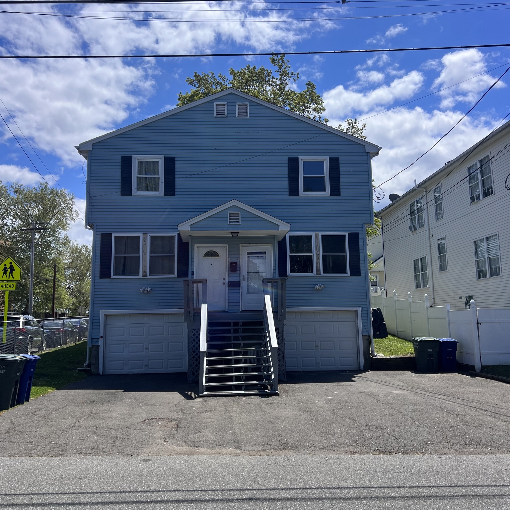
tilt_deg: +10.4
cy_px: 238
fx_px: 517
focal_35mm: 31
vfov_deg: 52.5
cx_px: 253
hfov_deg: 52.5
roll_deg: +0.0
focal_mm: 5.7
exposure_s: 1/6579
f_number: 1.5
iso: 50
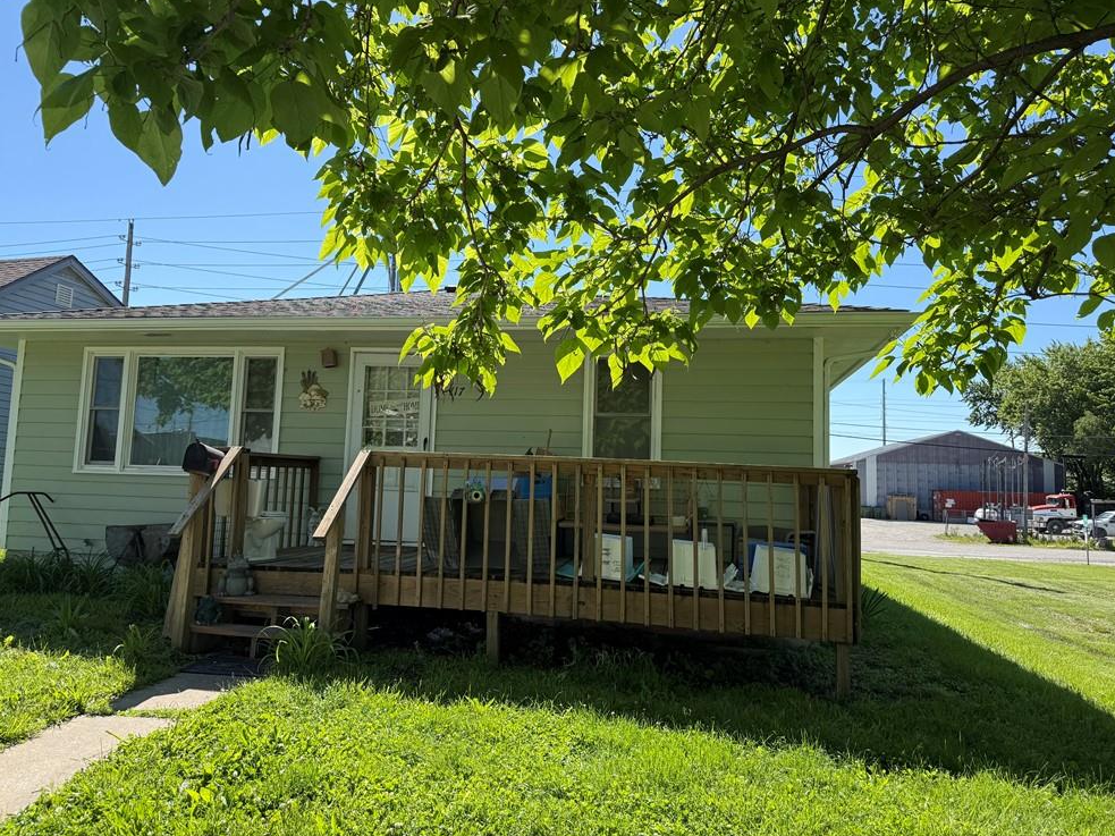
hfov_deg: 69.4
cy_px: 411
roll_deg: -3.1
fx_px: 805
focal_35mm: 25
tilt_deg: +6.6
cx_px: 543
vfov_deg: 54.9
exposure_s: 1/2703
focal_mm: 6.76
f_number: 1.78
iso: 80
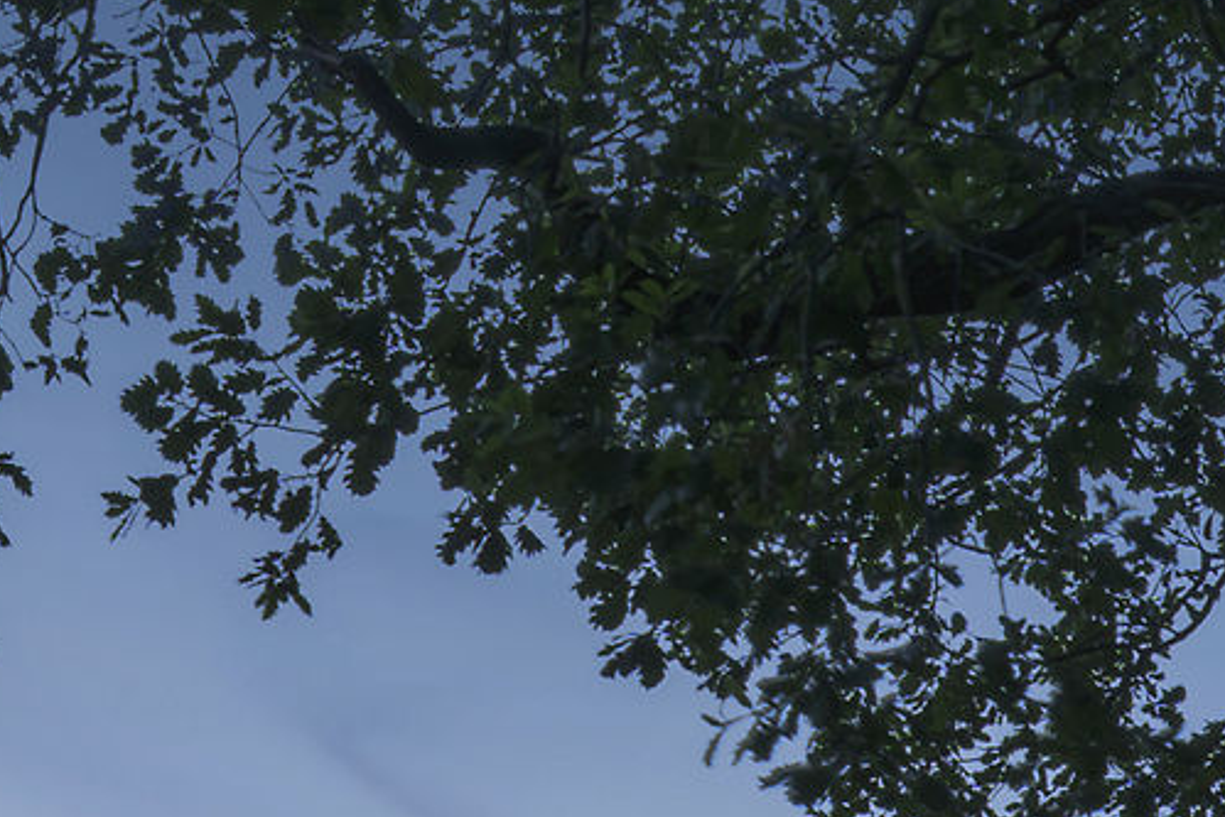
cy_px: 1649
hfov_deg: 10.6
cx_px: 2281
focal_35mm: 180
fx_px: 6140
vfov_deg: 7.3
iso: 100
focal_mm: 25
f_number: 9
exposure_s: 25
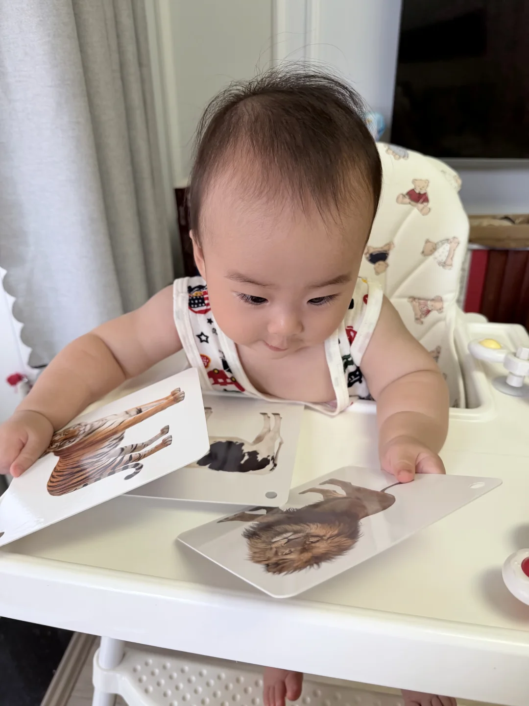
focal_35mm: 24
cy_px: 353
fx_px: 489
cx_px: 264
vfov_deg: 71.6
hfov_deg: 56.8
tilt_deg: -28.8
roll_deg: +1.1
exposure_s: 1/121
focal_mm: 6.76
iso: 160
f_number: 1.78
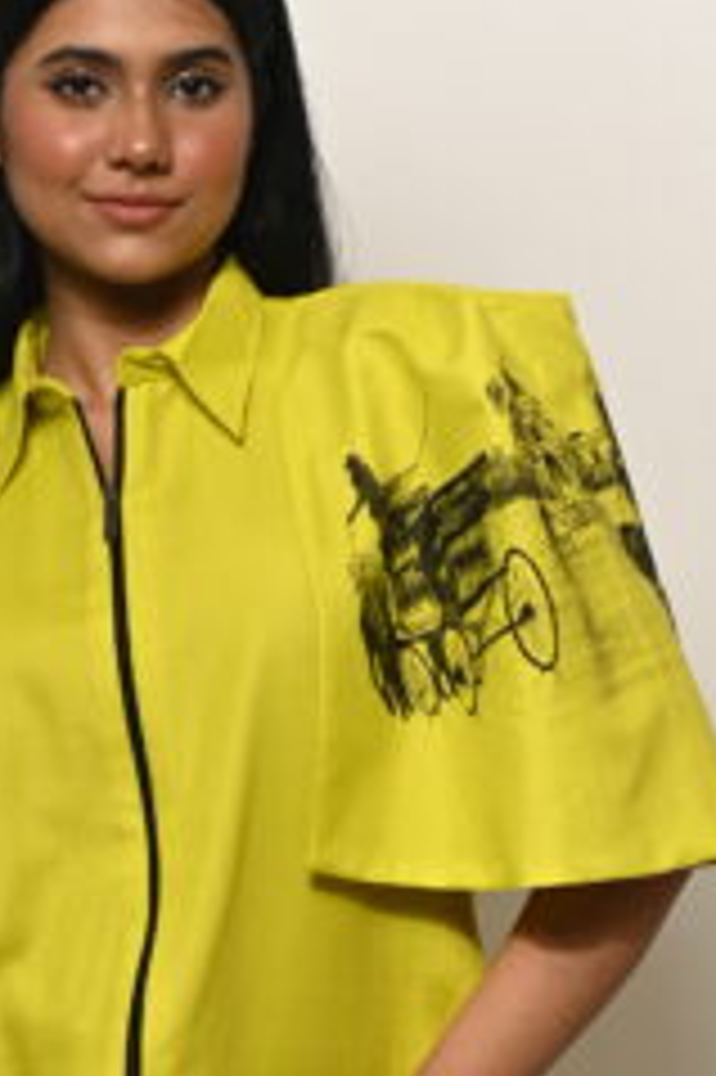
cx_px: 32
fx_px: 5646
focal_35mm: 189
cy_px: 1126
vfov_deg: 10.8
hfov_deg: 7.2
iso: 100
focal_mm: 50
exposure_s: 1/160
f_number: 4
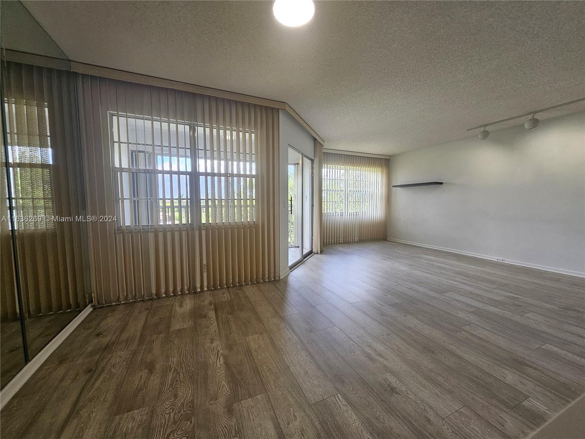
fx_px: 220
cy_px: 220
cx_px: 292
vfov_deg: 89.9
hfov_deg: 106.2
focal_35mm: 13
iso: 50
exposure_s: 1/60
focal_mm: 1.74
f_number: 2.2
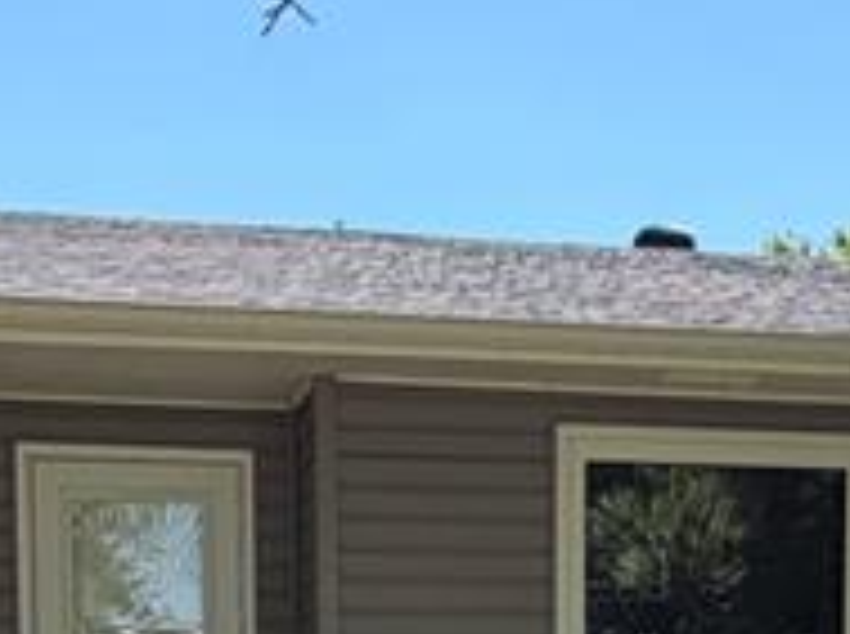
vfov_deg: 17.7
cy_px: 899
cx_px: 454
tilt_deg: -3.6
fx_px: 1863
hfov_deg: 25.7
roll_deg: +1.0
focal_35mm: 76
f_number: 2.2
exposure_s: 1/770
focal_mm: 2.22
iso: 40
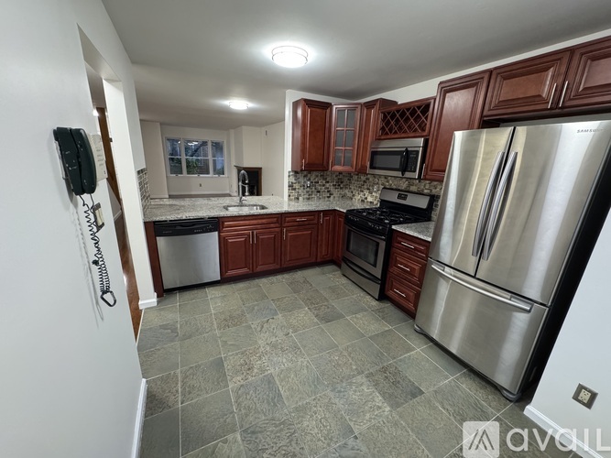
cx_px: 306
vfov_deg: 85.7
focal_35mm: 14
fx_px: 247
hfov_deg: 102.1
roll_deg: -2.1
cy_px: 229
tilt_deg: -17.0
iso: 640
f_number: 2.2
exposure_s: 1/60
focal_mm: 2.22
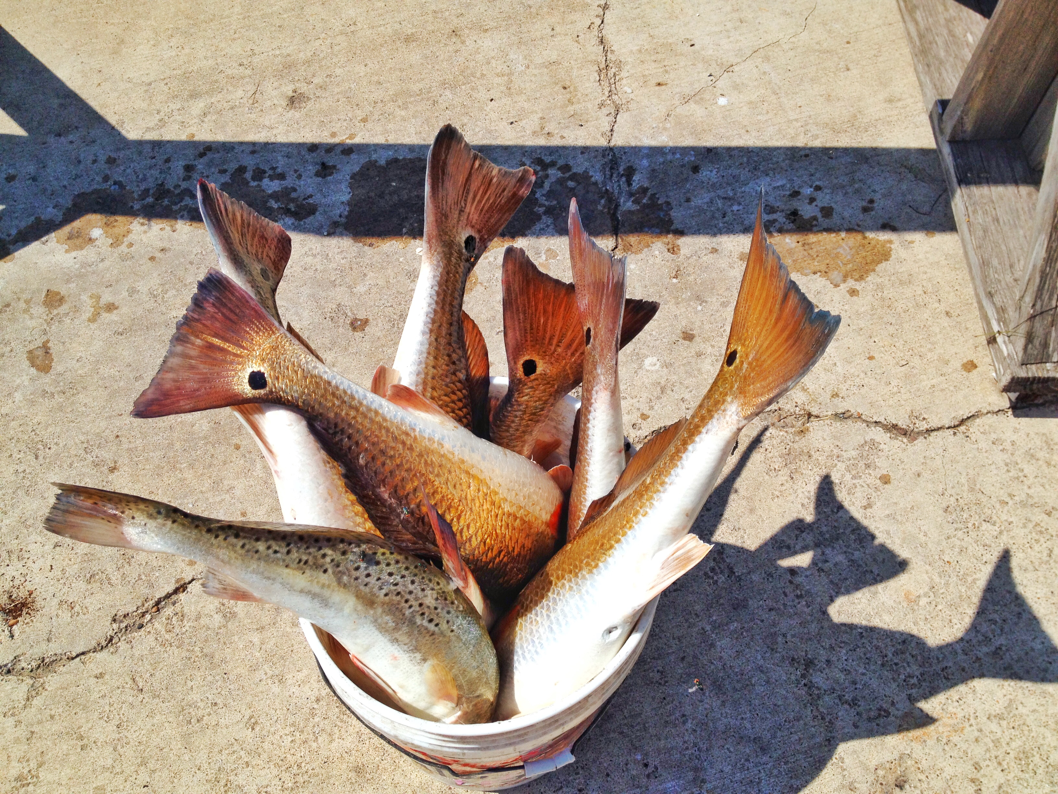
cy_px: 397
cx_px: 529
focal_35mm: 35
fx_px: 1070
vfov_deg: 40.7
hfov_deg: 52.6
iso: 50
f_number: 2.4
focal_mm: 4.28
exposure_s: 1/2632
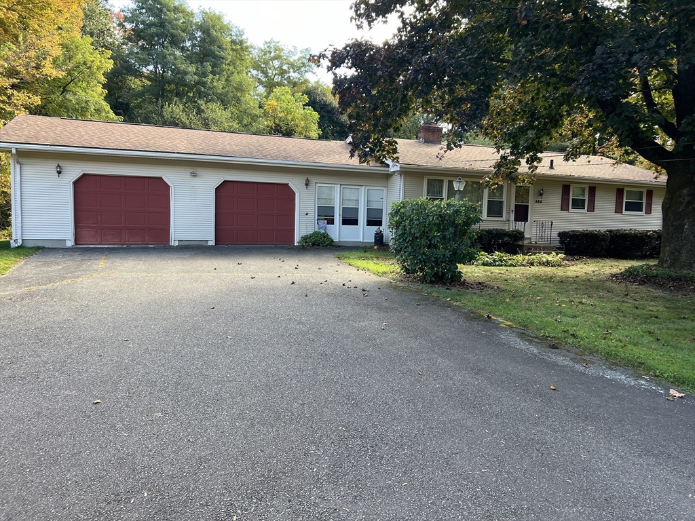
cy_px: 260
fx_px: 522
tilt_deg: -5.7
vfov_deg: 53.1
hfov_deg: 67.3
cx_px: 348
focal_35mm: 26
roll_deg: -1.0
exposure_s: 1/268
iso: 40
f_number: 1.5
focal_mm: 5.7
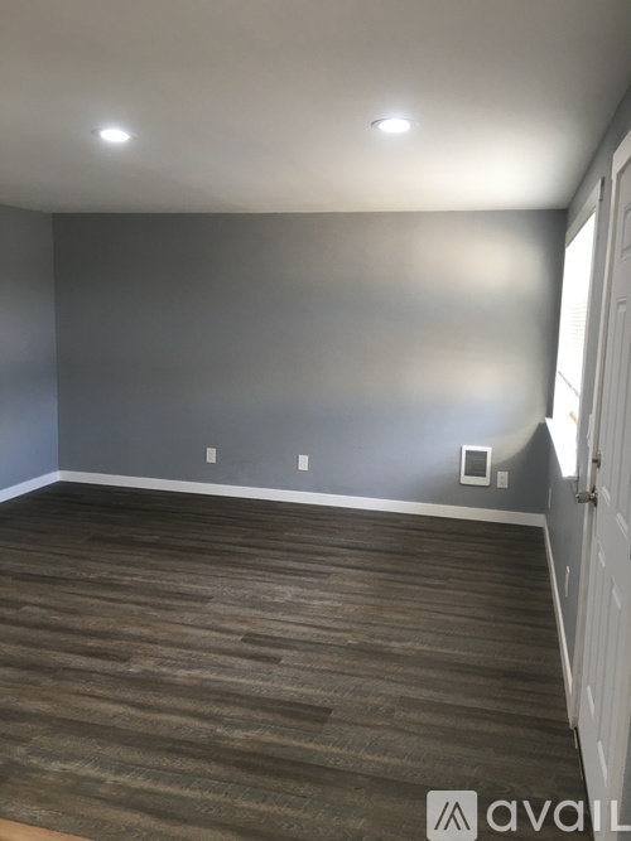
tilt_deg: -7.5
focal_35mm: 29
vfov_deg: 61.7
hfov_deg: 48.2
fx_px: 705
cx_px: 316
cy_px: 420
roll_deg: -1.9
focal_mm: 4.15
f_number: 2.2
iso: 25
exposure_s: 1/15
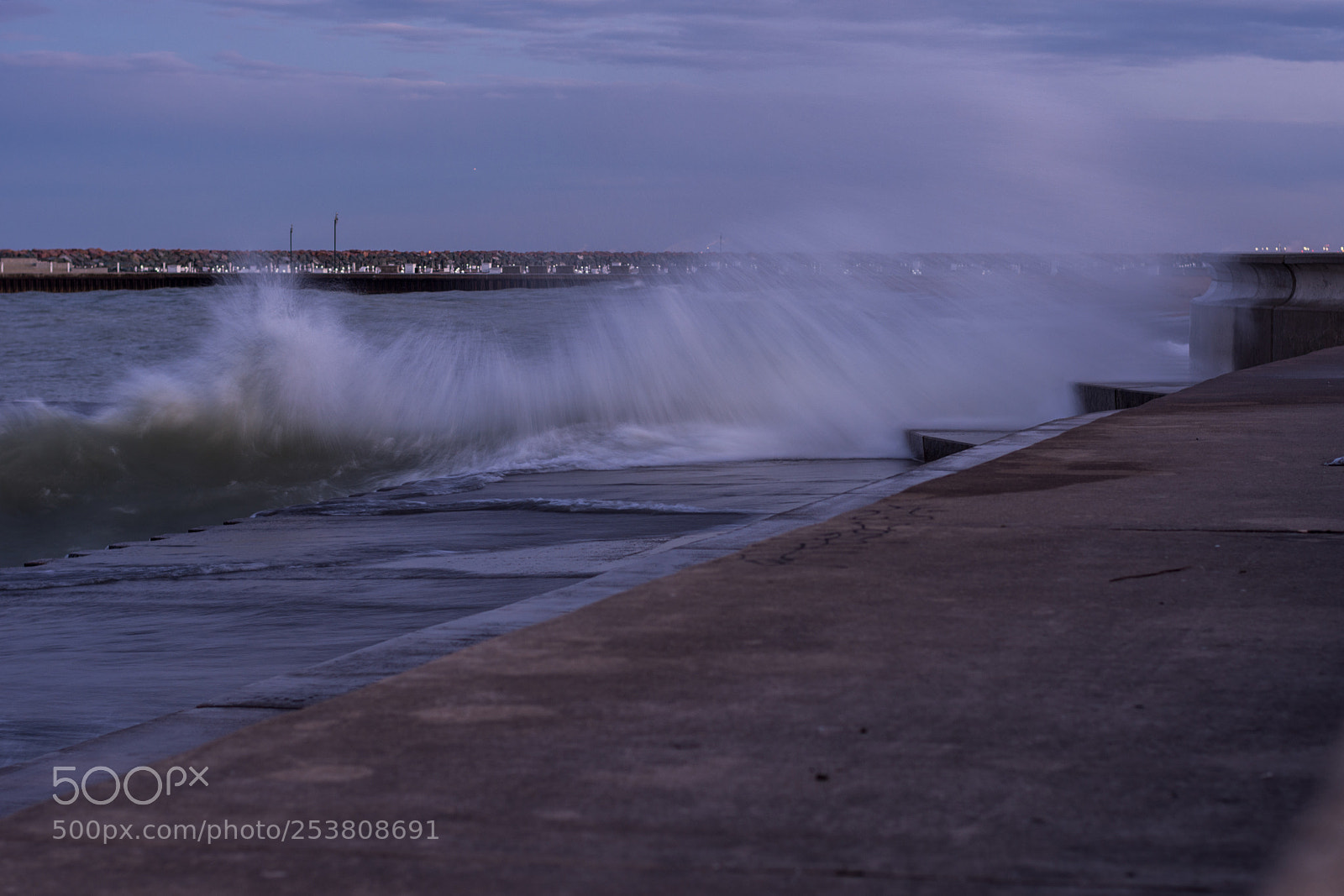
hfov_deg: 27.0
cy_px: 448
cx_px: 672
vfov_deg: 18.2
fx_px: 2800
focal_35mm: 75
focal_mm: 50
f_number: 3.5
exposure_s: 1/4
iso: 100
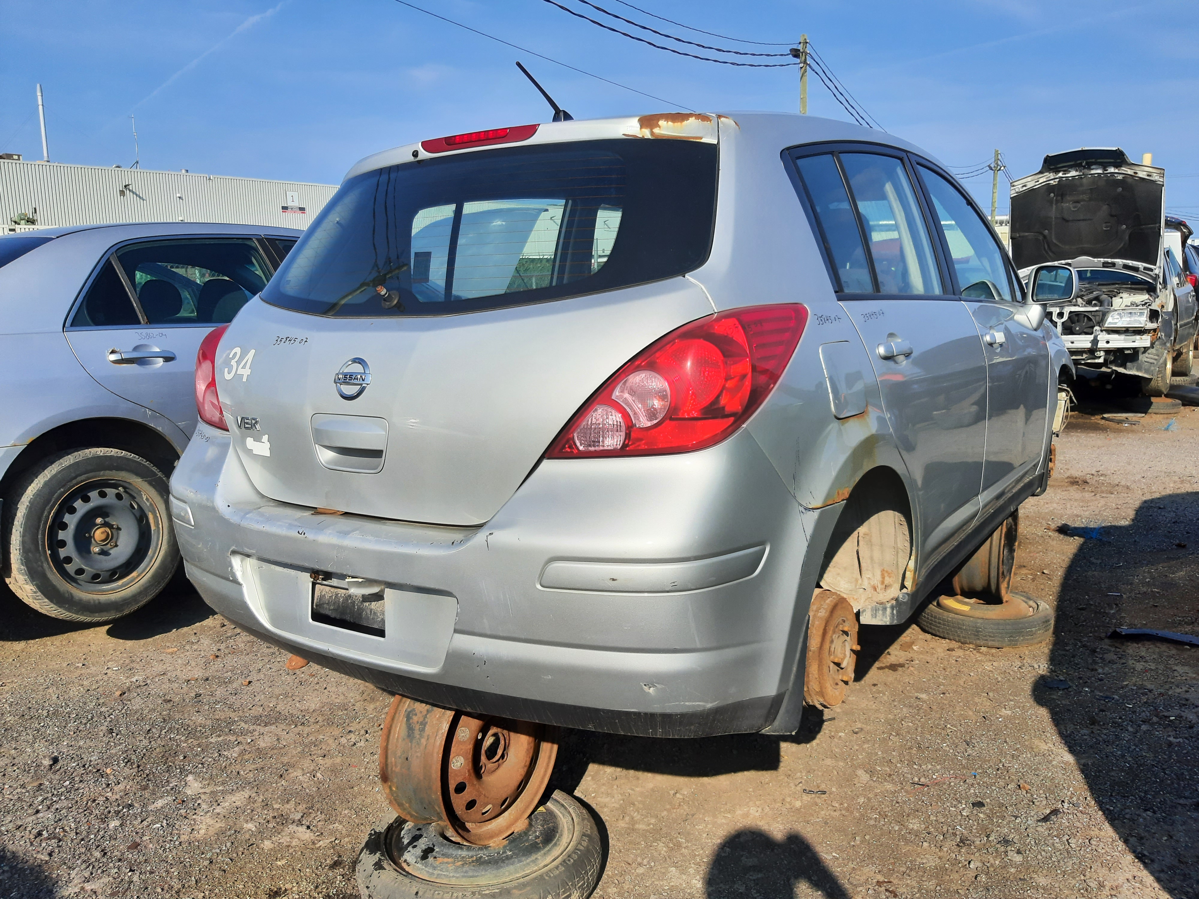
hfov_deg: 67.3
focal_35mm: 26
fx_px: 901
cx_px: 600
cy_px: 450
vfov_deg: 53.1
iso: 40
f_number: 1.7
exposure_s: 1/1916
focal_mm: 3.92
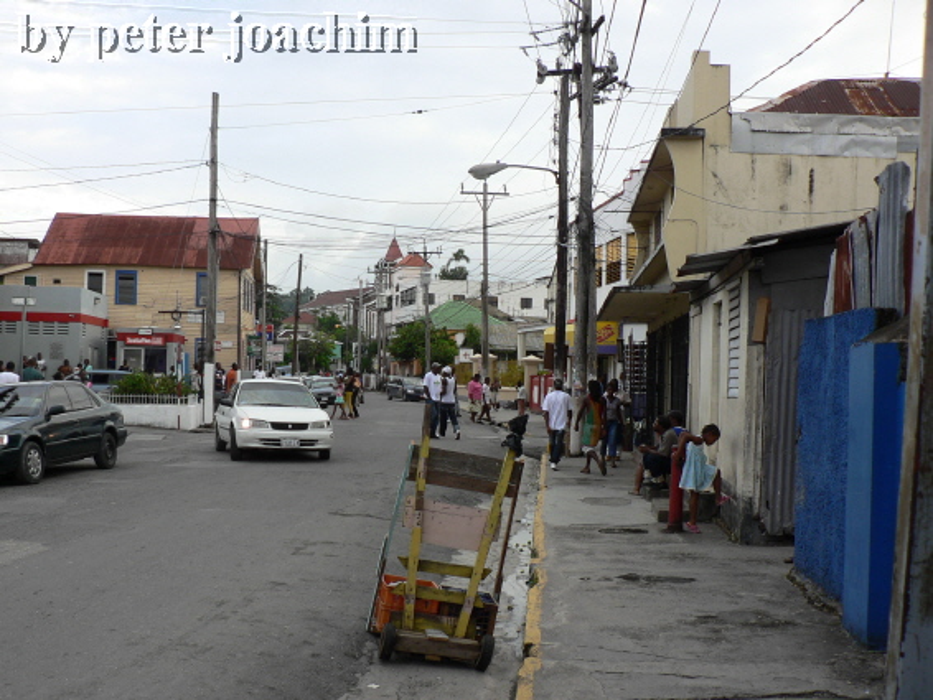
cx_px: 466
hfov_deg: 52.6
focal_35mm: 35
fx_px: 944
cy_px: 350
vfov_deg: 40.7
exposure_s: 1/100
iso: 64
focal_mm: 6
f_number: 2.8
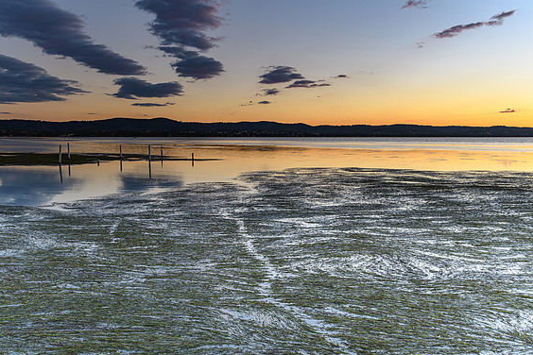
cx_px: 271
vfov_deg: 42.3
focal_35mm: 31
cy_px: 181
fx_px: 459
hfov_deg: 60.3
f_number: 6.3
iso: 400
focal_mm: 20
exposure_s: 1/20
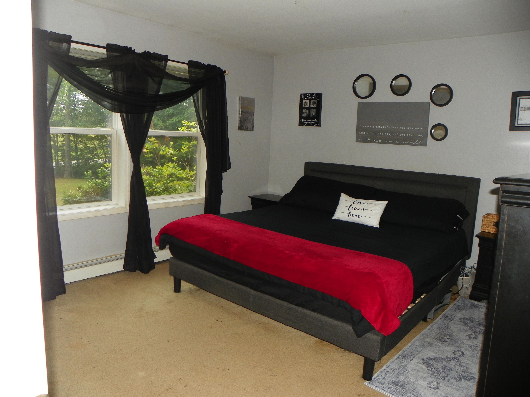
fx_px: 398
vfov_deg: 53.1
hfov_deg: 67.3
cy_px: 198
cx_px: 265
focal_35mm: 26
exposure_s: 1/125
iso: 64
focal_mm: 4.6
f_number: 2.8
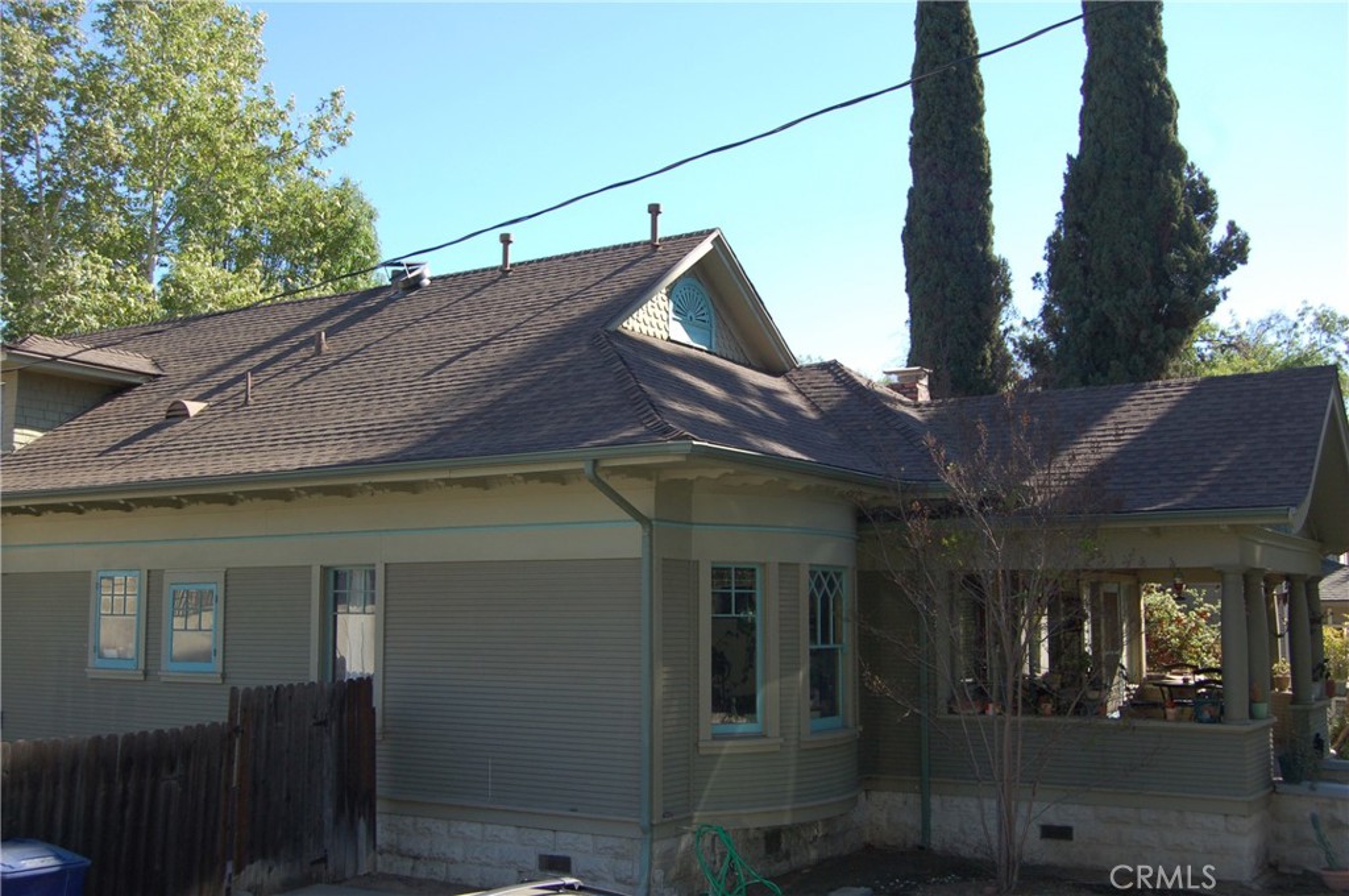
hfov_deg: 49.6
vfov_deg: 34.1
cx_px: 674
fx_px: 1460
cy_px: 448
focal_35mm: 39
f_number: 5
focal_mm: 26
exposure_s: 1/500
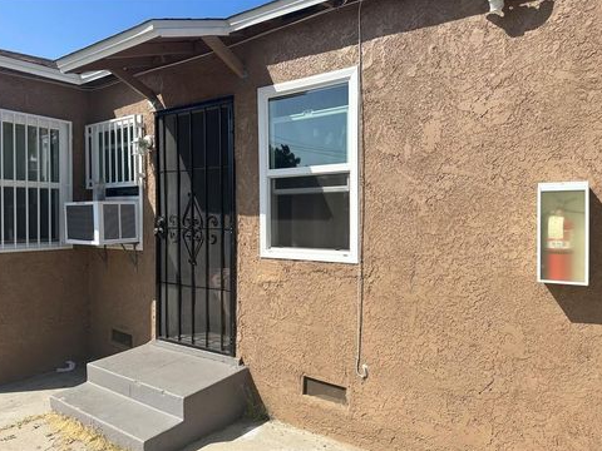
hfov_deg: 69.4
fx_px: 435
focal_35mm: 25
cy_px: 229
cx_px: 296
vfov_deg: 54.9
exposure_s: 1/5263
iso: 80
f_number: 1.78
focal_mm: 6.86
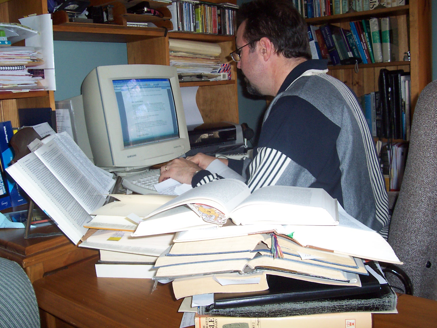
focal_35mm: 37
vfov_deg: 38.7
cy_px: 164
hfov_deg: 50.1
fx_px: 467
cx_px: 218
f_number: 2.8
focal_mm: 5.6
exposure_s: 1/60
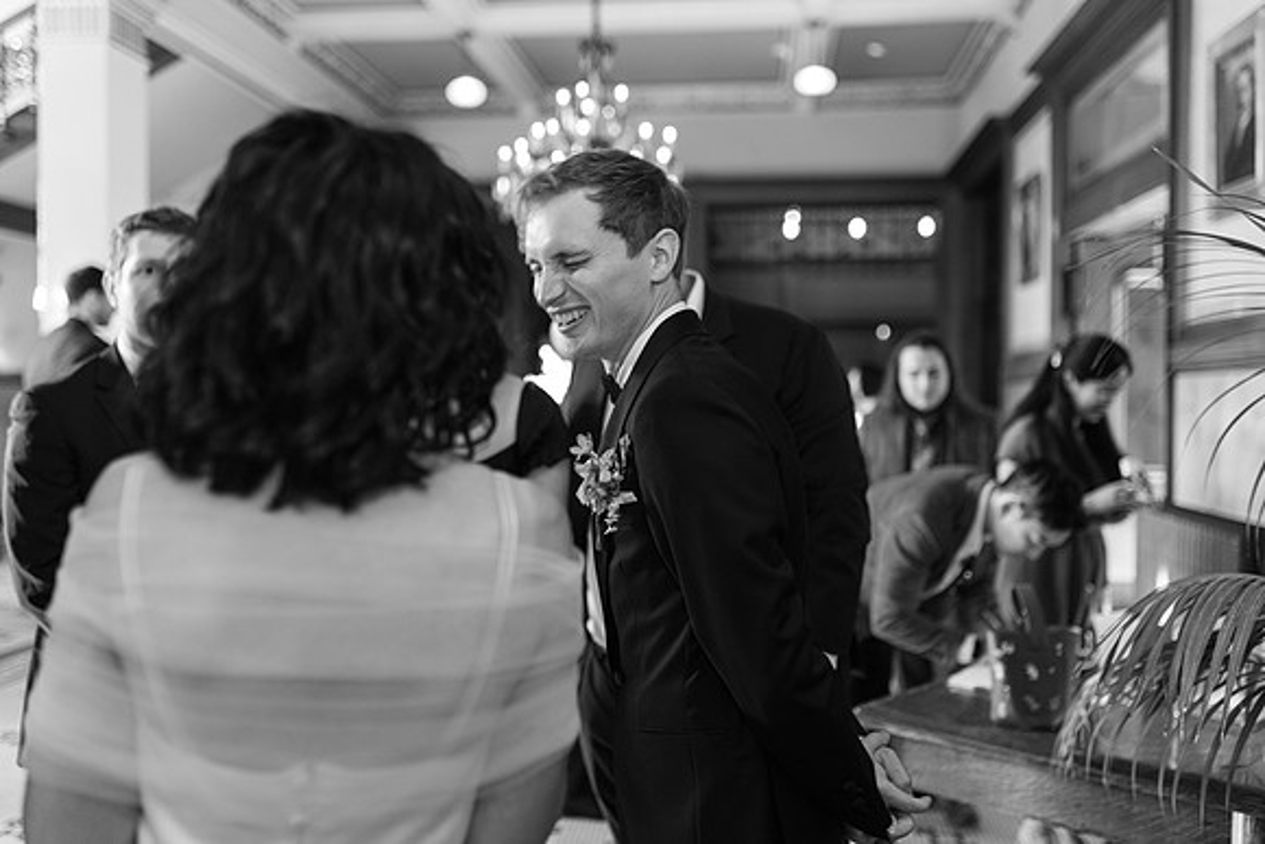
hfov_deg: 54.4
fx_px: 1230
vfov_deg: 37.9
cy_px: 422
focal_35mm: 35
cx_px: 632
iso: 320
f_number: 2
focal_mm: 35
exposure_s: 1/100
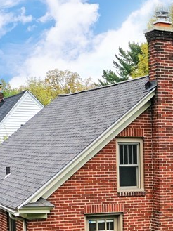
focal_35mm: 89
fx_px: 594
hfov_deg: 15.6
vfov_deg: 21.1
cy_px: 247
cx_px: 234
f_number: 5
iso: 100
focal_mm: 10.26
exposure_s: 1/320
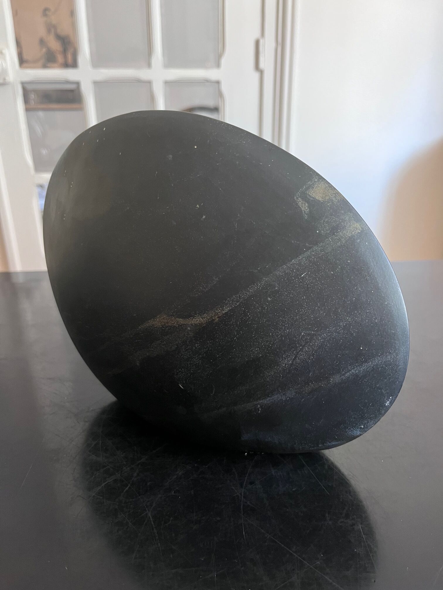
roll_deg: +0.6
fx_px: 444
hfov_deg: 53.1
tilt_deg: -22.0
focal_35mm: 26
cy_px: 295
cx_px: 222
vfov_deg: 67.3
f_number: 1.6
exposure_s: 1/33
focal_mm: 5.1
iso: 400
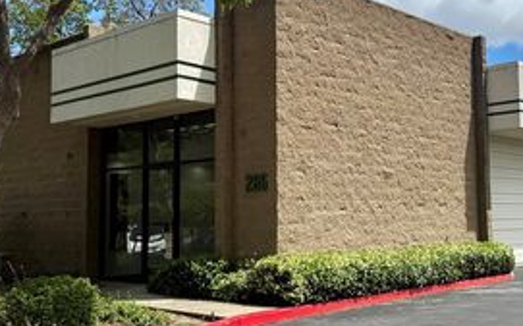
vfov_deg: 27.4
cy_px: 157
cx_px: 332
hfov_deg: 42.3
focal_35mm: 47
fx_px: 669
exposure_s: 1/4975
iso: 80
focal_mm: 6.76
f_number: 1.78
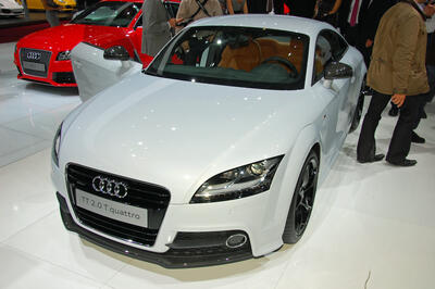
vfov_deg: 39.9
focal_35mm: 33
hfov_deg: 57.3
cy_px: 144
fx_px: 398
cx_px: 218
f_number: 7.1
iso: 200
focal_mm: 22
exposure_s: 1/200
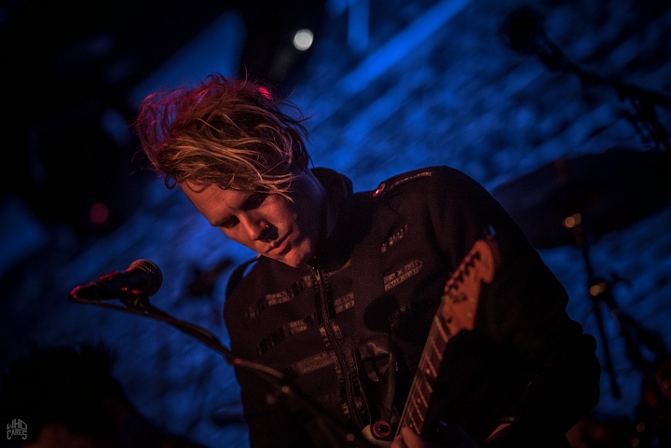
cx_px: 336
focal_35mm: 165
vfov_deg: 8.3
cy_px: 224
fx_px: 3077
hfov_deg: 12.4
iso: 3200
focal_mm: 165
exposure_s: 1/80
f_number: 2.8
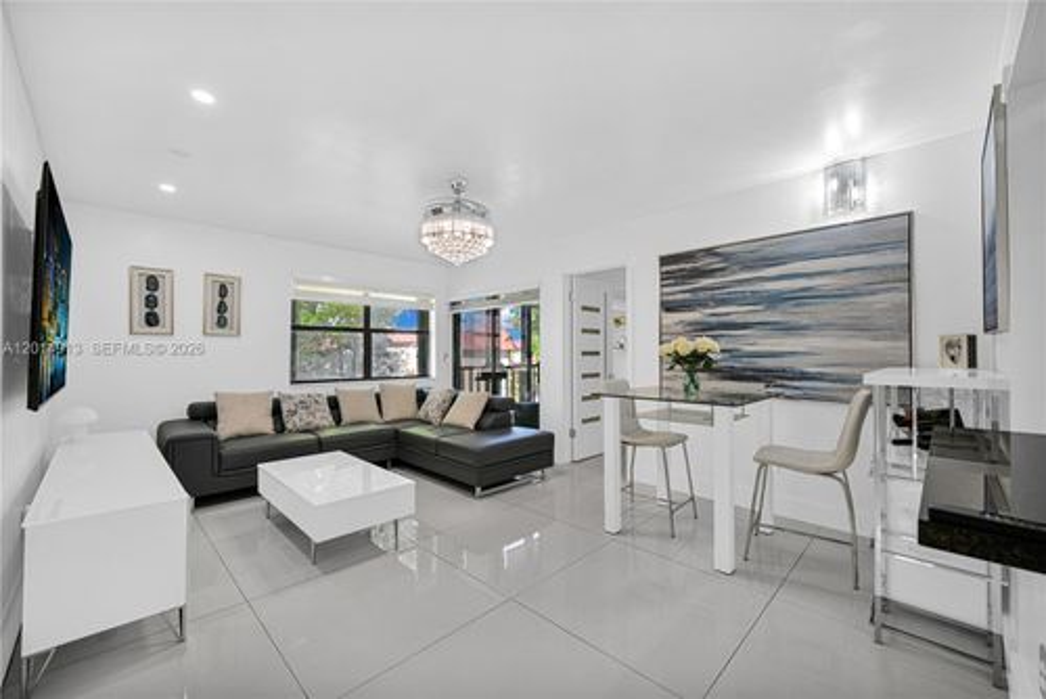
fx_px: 407
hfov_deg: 104.2
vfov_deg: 81.3
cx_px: 523
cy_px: 350
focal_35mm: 14
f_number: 4
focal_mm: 14
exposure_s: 1/15
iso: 125
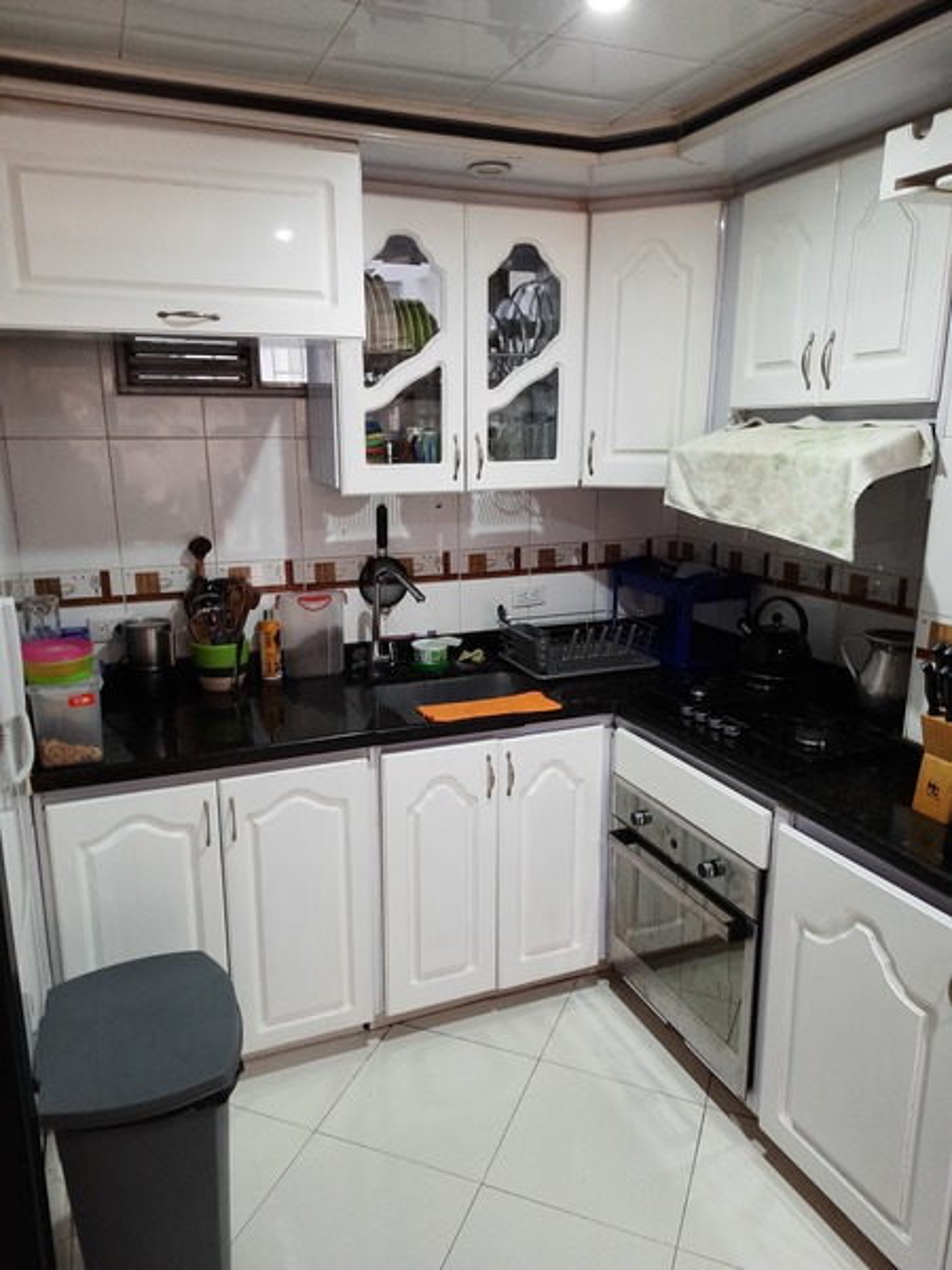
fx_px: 880
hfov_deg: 56.8
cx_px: 476
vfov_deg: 71.6
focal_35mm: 24
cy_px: 635
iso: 320
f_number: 1.8
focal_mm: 5.23
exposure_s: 1/30
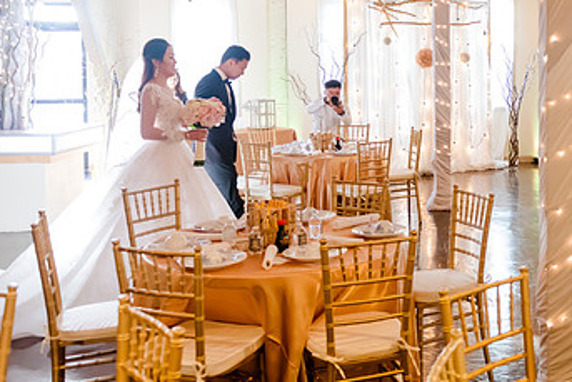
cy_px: 96
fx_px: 731
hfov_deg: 40.7
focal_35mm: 46
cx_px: 468
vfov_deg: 28.8
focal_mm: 24
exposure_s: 1/160
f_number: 2.8
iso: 2000
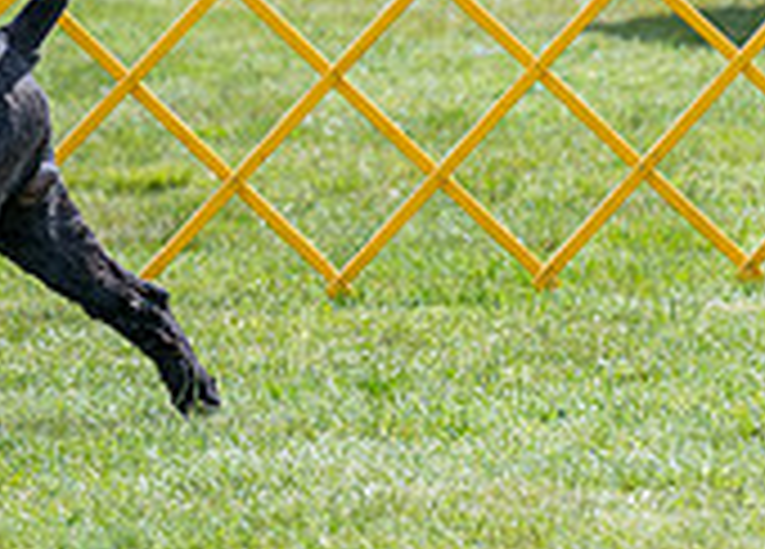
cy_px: -250
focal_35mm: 576
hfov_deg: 3.5
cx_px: -327
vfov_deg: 2.5
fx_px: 12534
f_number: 5
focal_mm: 136
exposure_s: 1/1600
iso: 400
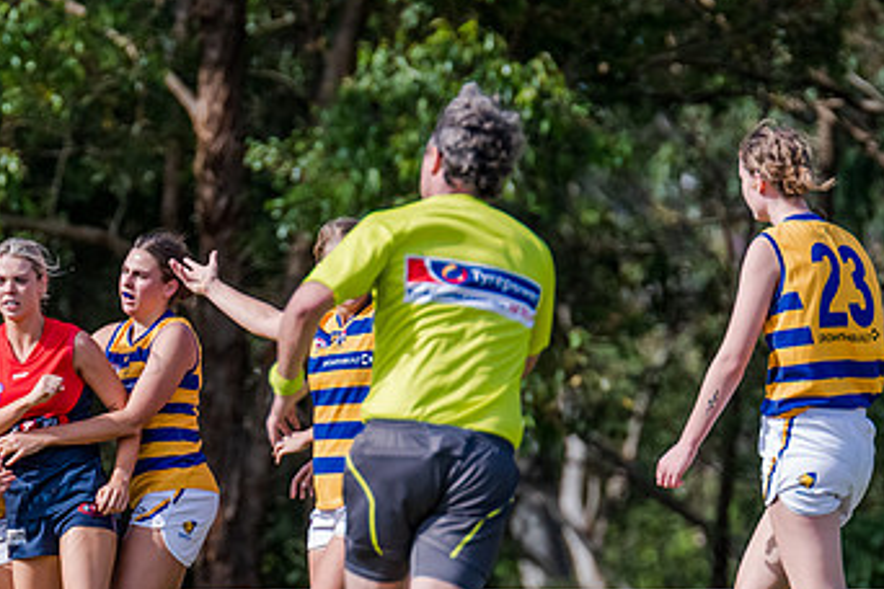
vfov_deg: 1.5
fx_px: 22344
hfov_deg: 2.3
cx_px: 92
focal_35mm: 910
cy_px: 459
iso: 800
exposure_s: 1/1600
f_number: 6.3
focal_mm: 420
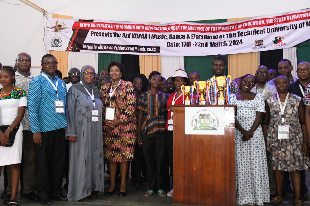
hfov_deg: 42.8
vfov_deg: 29.2
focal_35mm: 46
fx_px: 396
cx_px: 155
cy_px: 103
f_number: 6.3
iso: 5600
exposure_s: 1/60
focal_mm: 46
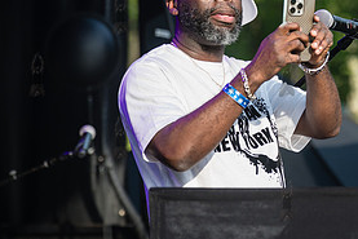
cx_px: 286
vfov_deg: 6.0
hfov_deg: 8.9
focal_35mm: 230
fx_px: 2288
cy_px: 74
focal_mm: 110
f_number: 3.5
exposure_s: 1/2000
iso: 500
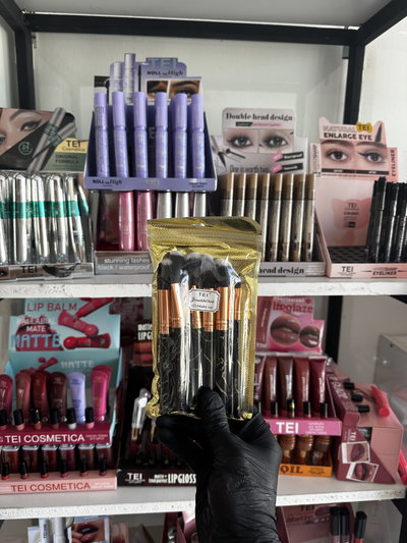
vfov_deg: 71.6
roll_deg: -0.7
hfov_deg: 56.8
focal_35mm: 24
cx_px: 204
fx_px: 376
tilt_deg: -10.5
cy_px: 272
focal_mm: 6.86
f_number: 1.78
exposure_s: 1/121
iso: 64
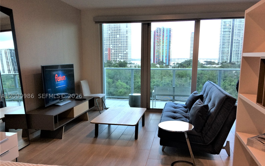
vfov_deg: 40.5
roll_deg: +2.4
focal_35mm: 31
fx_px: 224
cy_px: 96
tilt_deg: -10.1
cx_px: 133
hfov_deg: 61.2
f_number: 2.2
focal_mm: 4.15
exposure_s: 1/30
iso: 32
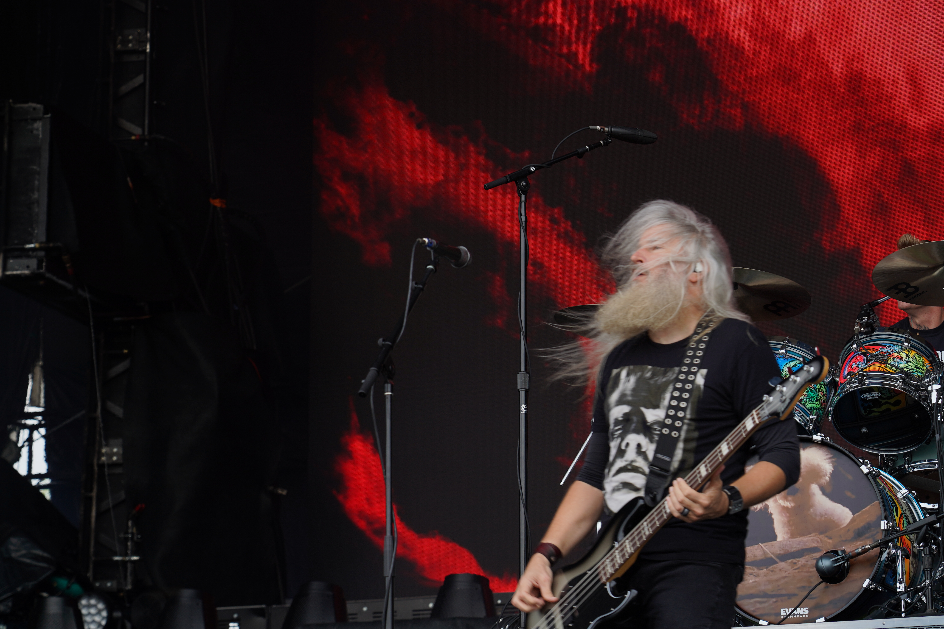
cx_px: 472
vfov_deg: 13.0
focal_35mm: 105
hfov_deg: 19.5
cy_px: 314
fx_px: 2753
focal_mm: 105
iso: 100
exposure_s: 1/160
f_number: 6.3
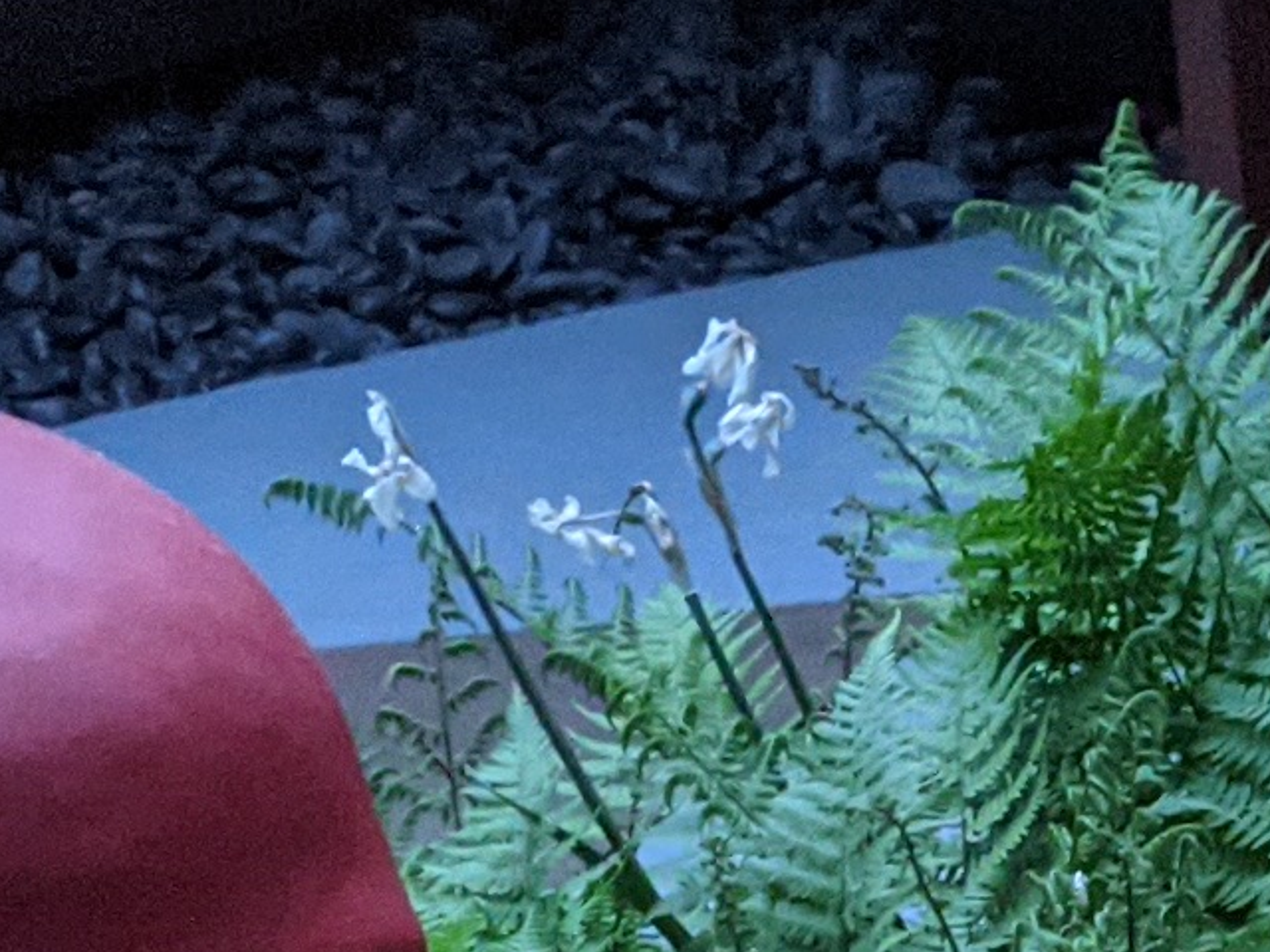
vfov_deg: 8.2
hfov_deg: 11.3
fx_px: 6237
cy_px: 2015
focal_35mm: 170
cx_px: 1770
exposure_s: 1/30
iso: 921
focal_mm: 4.44
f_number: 1.8
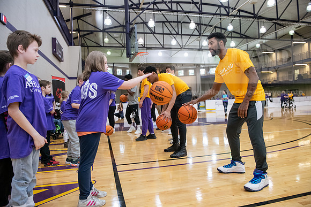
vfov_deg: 53.2
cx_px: 156
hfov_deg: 73.7
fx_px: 207
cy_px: 104
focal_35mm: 24
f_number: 3.5
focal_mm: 24
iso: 3200
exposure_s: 1/200
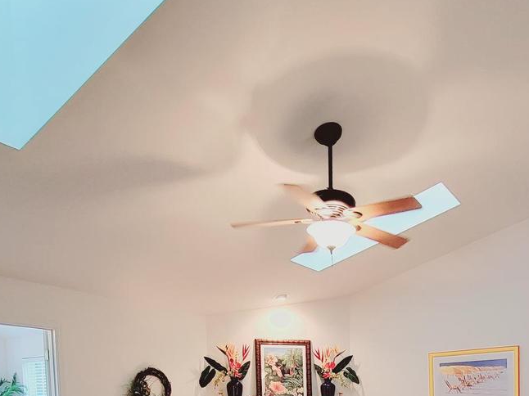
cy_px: 437
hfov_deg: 60.5
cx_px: 343
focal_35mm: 29
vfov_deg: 39.3
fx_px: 443
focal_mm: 2.2
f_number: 2.2
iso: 250
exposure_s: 1/53
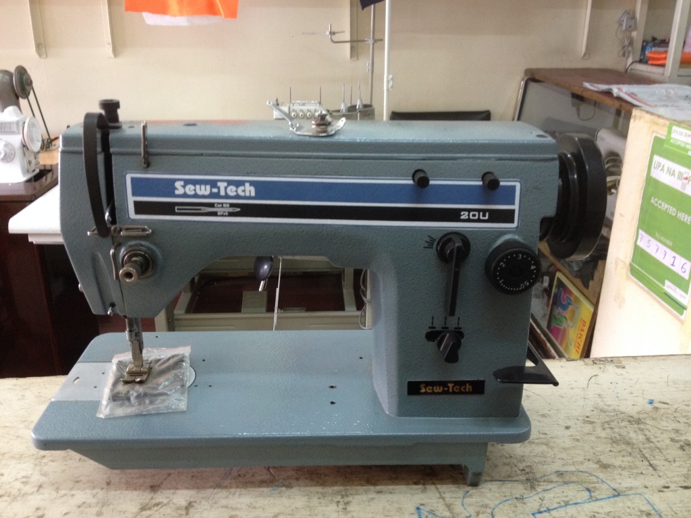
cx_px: 346
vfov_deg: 40.7
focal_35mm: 35
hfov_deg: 52.6
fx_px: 699
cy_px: 259
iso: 160
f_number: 2.4
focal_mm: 4.28
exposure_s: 1/20
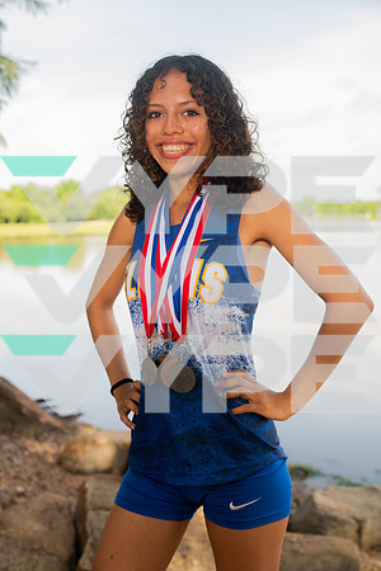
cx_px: 190
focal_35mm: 46
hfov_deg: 29.2
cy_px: 286
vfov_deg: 42.7
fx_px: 730
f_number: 4.5
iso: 250
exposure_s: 1/400
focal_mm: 46
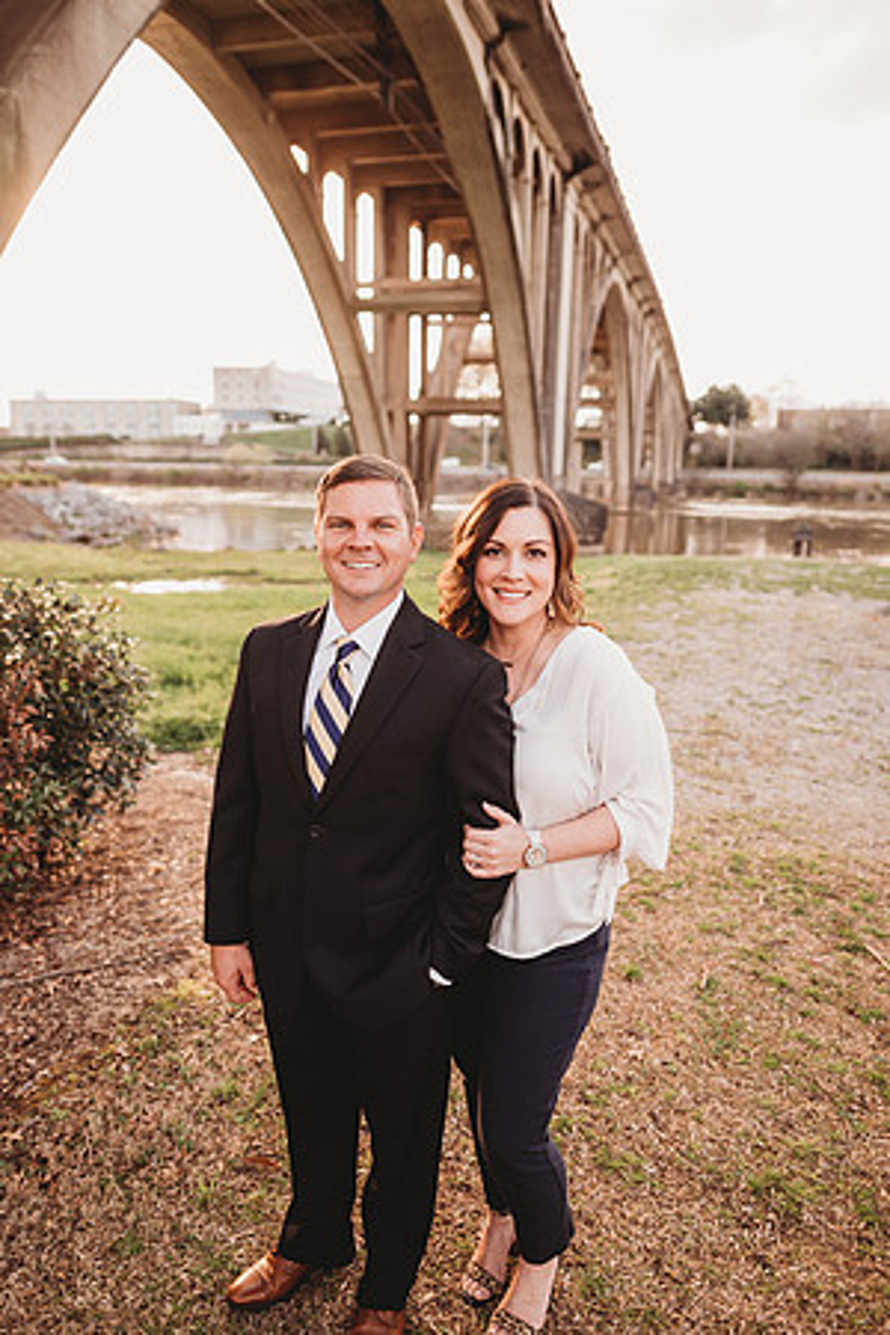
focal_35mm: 24
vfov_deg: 73.7
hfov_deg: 53.1
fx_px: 890
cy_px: 668
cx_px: 445
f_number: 2.5
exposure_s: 1/250
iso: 125
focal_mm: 24
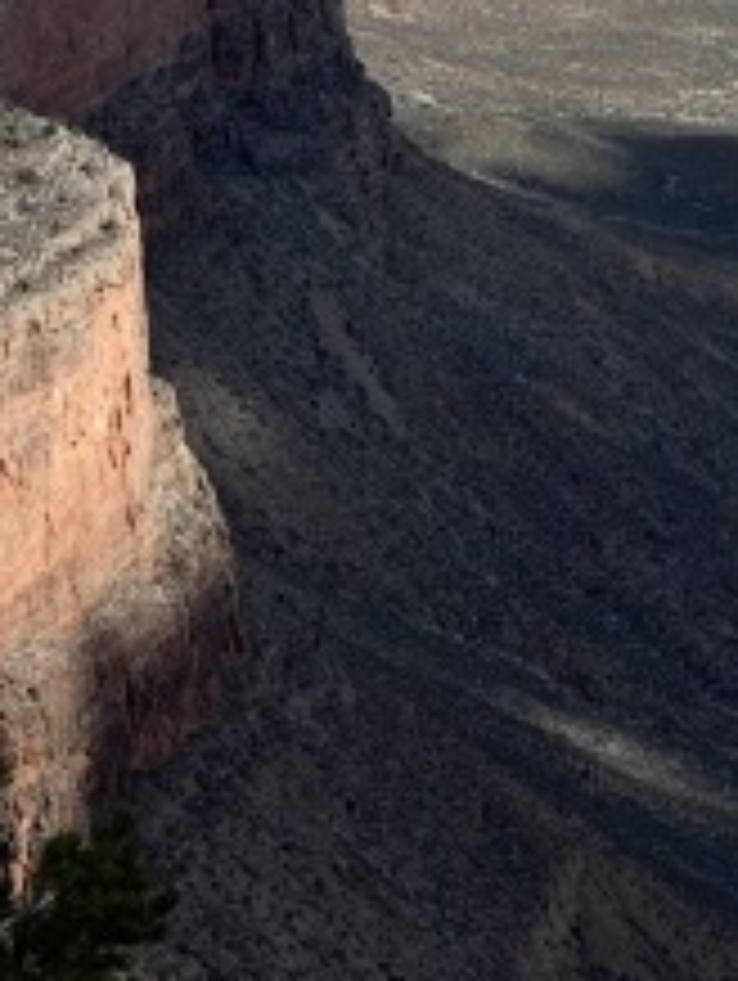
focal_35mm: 122
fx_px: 3461
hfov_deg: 11.1
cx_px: -716
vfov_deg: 14.7
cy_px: -594
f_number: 1.8
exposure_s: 1/2755
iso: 25
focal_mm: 4.25
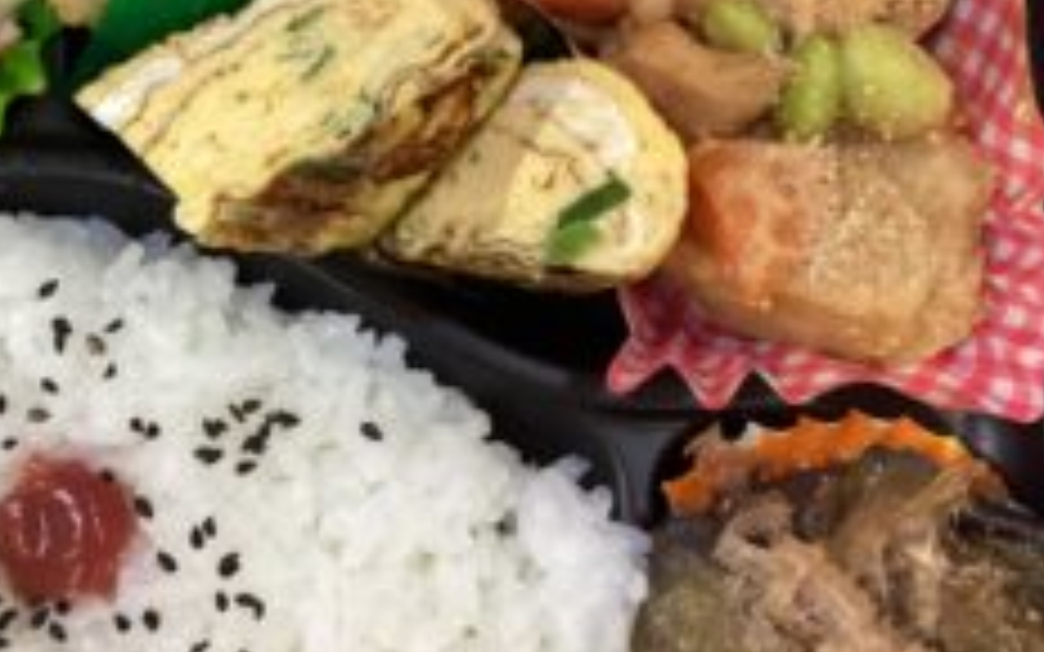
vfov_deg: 24.4
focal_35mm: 53
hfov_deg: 37.0
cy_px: 250
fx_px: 1508
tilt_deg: -81.2
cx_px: 232
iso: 125
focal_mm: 3.3
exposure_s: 1/60
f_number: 2.4
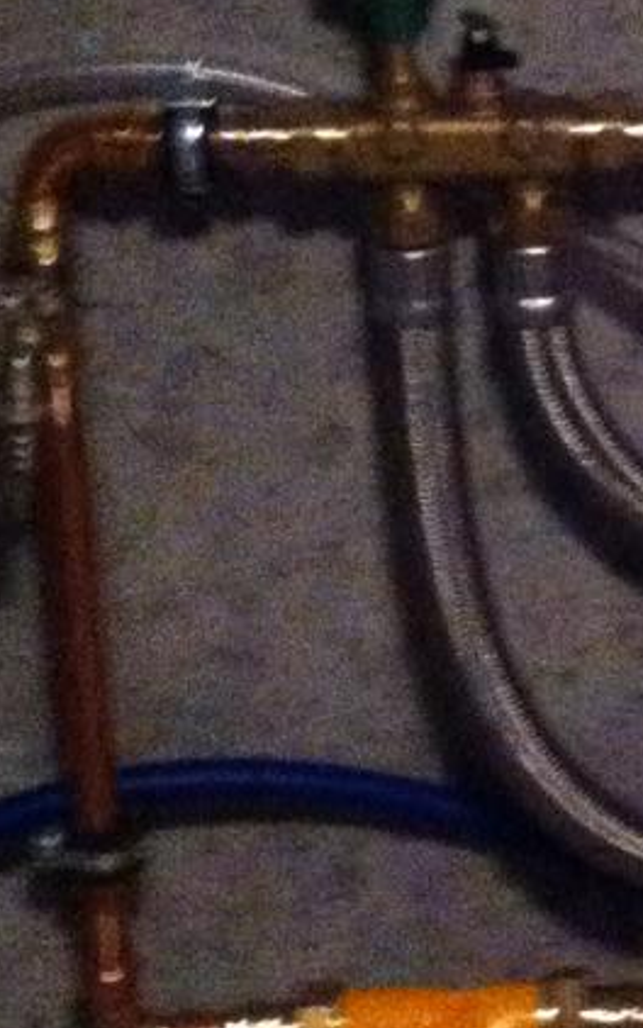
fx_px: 3951
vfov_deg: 14.8
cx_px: 974
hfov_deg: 9.1
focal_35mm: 141
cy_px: 452
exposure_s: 1/15
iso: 1000
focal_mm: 3.85
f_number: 2.8
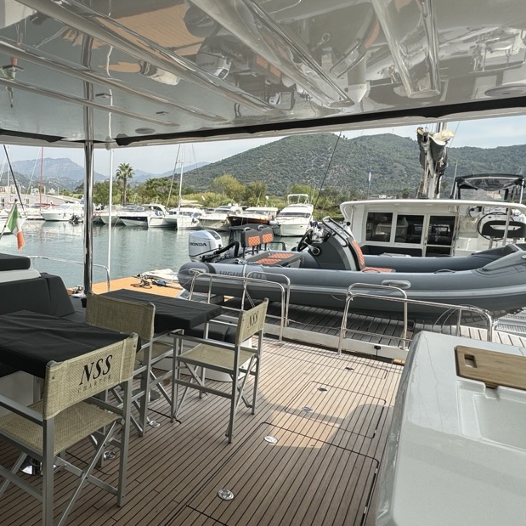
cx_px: 132
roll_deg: -1.2
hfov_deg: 61.4
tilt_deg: -8.4
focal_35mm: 24
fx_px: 413
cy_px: 268
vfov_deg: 65.0
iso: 40
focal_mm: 2.22
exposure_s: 1/1256
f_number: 2.2
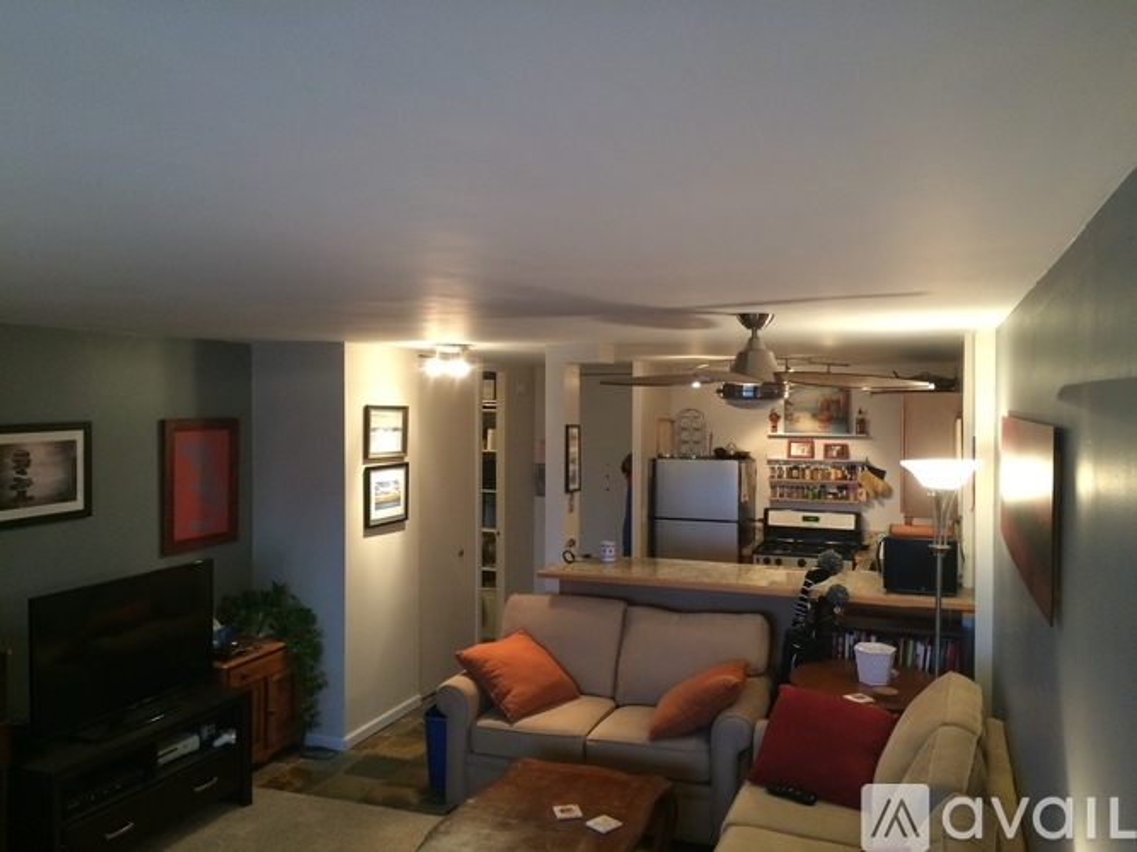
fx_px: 952
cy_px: 426
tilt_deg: -1.9
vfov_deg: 48.2
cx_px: 568
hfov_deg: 61.7
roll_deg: +0.0
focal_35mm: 29
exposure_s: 1/30
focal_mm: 4.15
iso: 200
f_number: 2.2
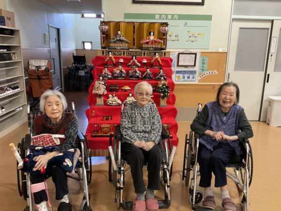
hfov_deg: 61.7
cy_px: 106
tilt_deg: -13.9
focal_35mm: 29
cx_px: 140
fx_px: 235
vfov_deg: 48.2
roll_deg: -1.4
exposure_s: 1/50
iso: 125
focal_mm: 3
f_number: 1.8
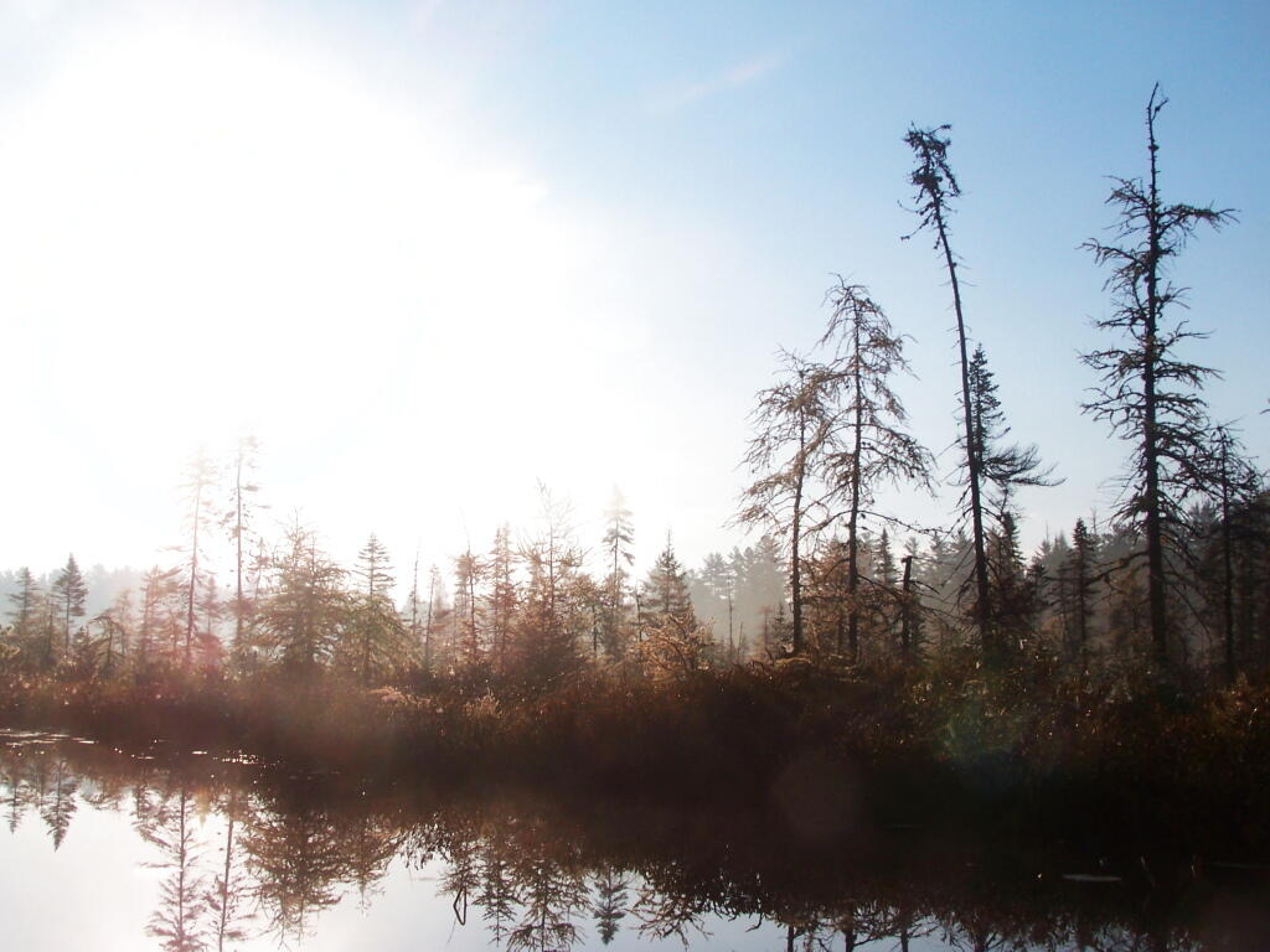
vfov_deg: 30.3
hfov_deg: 39.7
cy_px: 476
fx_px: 1761
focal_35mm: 48
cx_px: 635
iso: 80
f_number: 5.6
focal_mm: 8
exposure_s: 1/1000
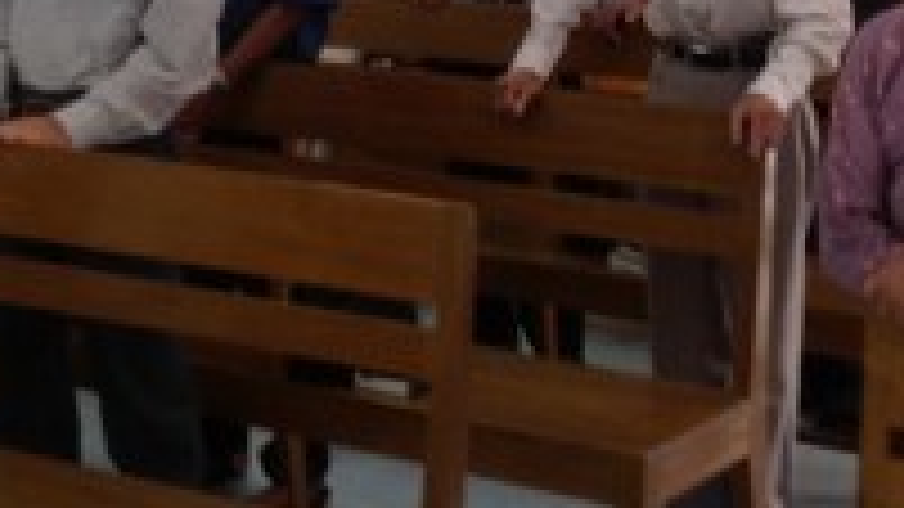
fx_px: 2493
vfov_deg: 11.1
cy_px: -276
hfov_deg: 20.5
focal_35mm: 104
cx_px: 373
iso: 80
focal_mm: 4.28
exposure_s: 1/30
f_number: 2.4
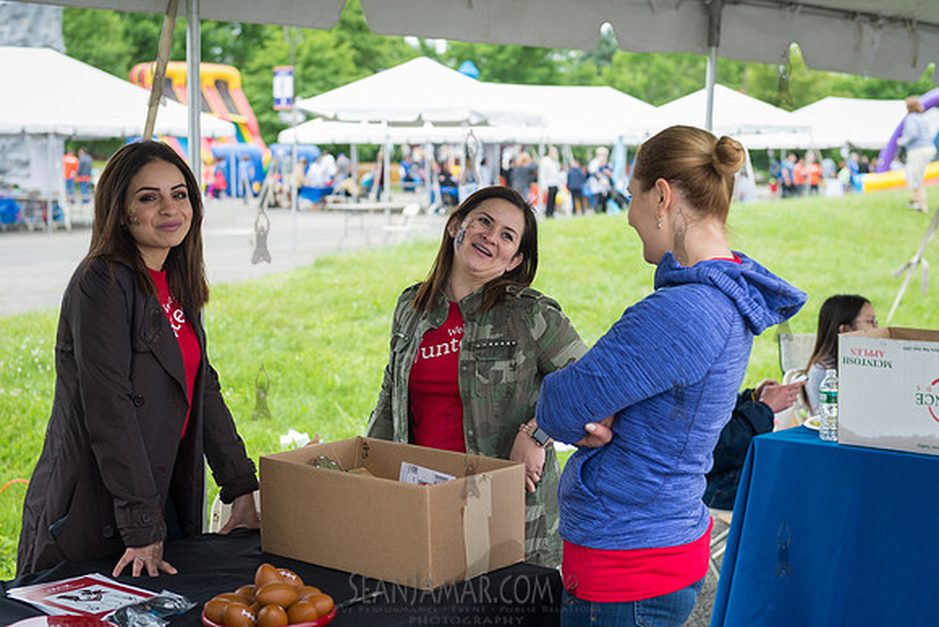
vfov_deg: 23.4
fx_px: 1513
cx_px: 470
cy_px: 314
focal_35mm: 58
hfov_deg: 34.5
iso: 200
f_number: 4
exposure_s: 1/250
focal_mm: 58
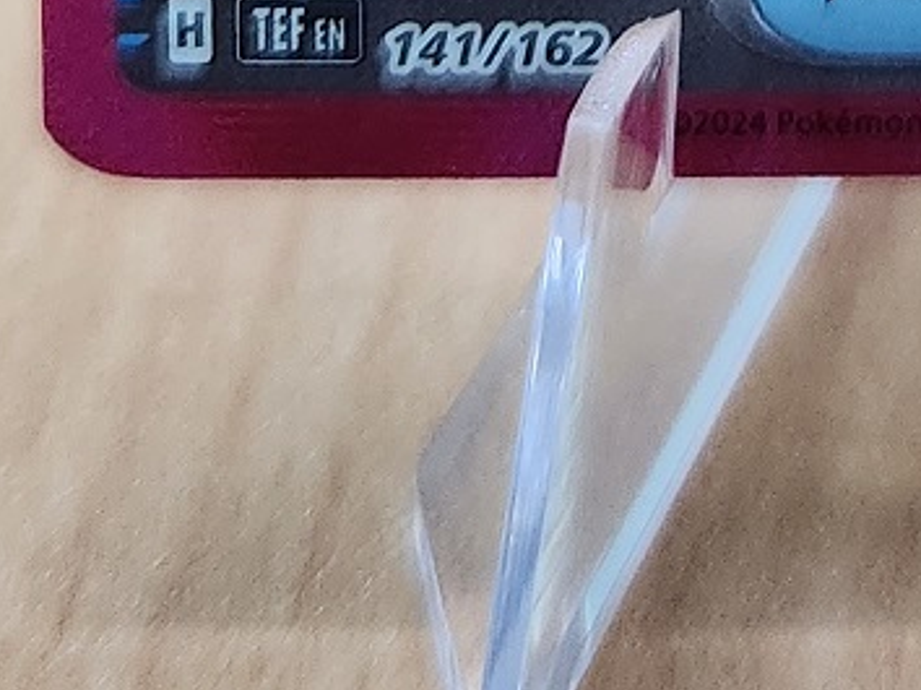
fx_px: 3456
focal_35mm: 130
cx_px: 957
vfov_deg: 9.8
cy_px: -1060
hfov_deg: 14.9
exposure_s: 1/120
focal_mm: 5.4
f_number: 1.8
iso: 640
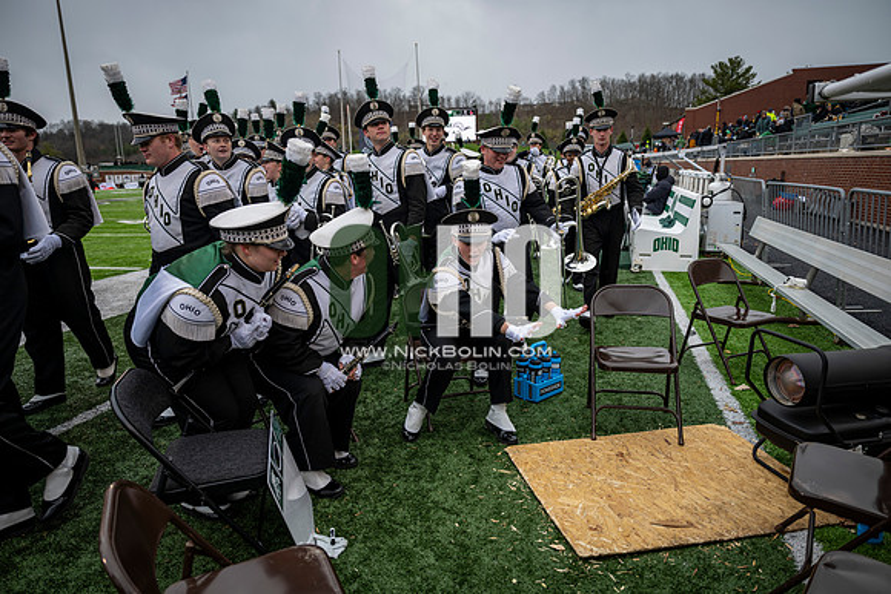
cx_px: 446
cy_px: 297
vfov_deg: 53.2
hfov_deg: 73.7
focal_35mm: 24
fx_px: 594
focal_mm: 24
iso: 100
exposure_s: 1/500
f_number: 2.8
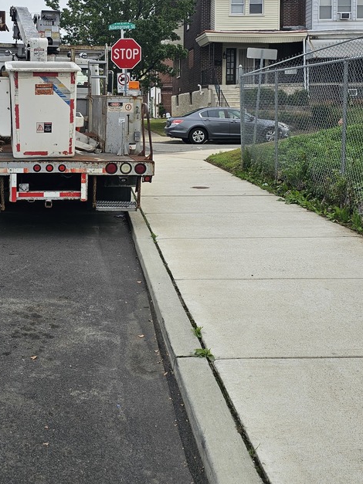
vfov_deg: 42.2
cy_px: 152
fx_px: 615
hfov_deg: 32.3
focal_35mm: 44
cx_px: 93
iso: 10
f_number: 1.7
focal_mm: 6.3
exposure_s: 1/335
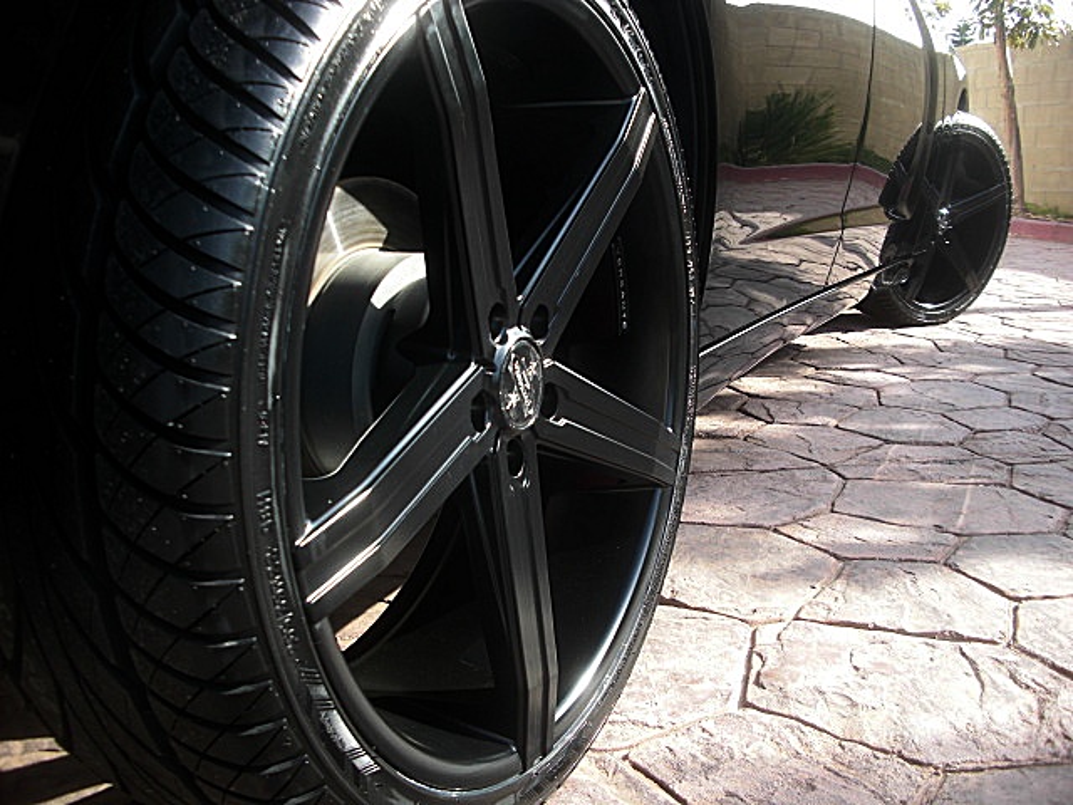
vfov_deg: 39.7
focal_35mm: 36
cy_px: 402
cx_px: 536
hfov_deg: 51.4
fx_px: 1116
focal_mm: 6.3
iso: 50
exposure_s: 1/160
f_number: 2.8
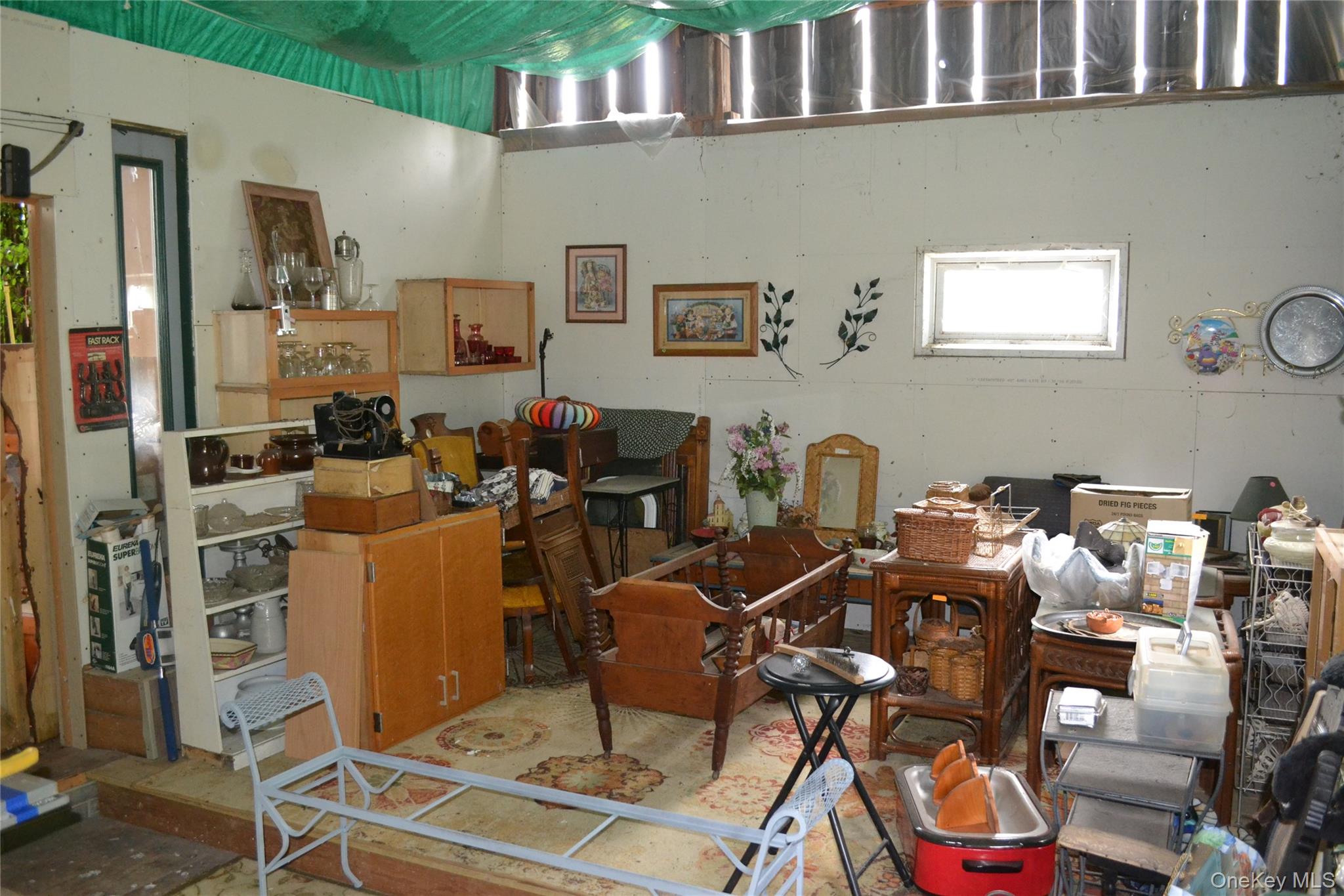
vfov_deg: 43.6
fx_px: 1120
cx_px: 672
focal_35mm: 30
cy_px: 448
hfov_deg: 61.9
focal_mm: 20
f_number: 3.8
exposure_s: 1/60
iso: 2200
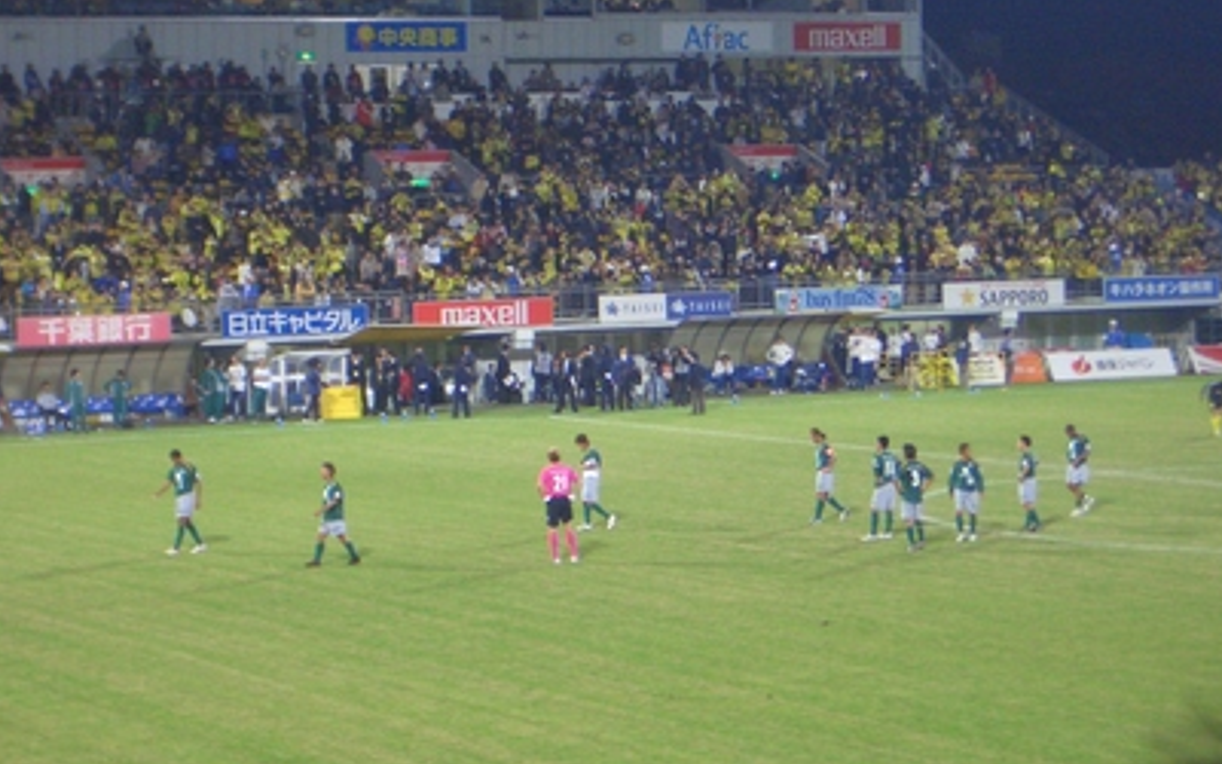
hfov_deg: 17.8
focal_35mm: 117
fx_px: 3897
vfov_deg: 11.2
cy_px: 307
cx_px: 590
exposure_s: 1/60
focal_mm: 17.4
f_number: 4.8
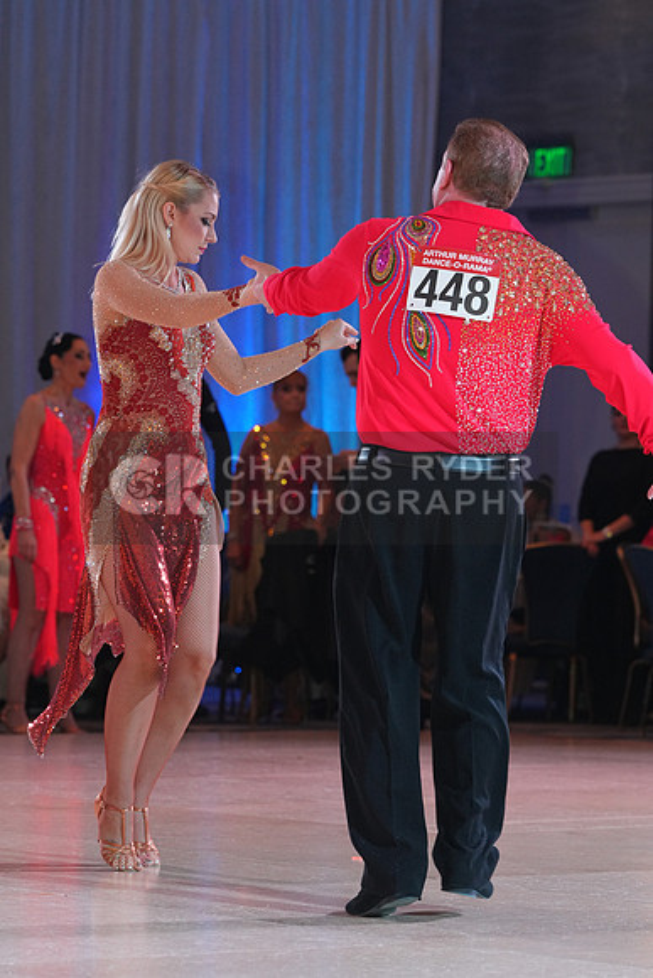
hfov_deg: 9.1
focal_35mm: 151
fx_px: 4106
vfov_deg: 13.6
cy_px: 489
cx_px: 326
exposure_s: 1/250
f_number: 5.6
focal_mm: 151
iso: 2500
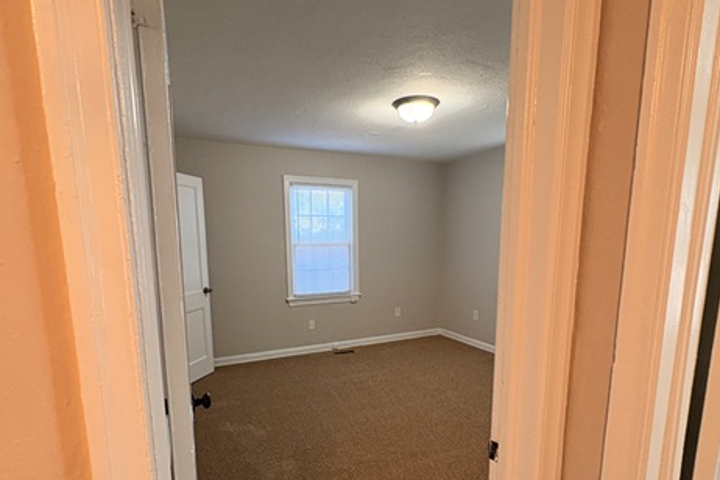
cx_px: 366
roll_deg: -0.4
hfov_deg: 84.0
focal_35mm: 20
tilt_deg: -8.1
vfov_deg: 61.1
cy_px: 300
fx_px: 400
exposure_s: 1/60
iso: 320
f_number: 2.2
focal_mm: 2.22
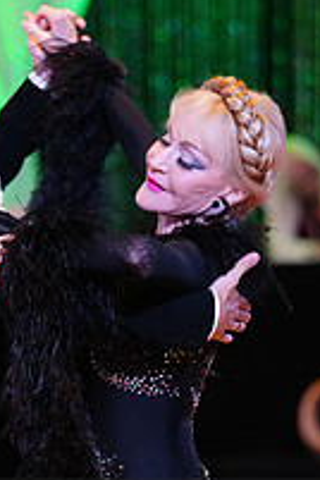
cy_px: 559
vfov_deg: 5.9
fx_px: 4613
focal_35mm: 346
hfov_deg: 4.0
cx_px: 128
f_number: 2.8
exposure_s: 1/400
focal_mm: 120
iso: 5000
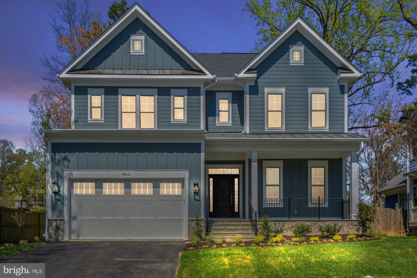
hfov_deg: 55.8
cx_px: 208
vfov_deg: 38.9
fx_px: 394
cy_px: 139
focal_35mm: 34
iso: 250
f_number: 13
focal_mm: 34
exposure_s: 1/400
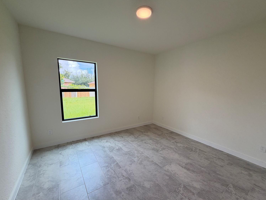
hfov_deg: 98.1
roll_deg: -0.7
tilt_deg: -8.4
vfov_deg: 81.7
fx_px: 115
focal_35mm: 15
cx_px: 136
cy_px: 103
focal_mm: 2.22
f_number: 2.2
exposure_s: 1/120
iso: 64
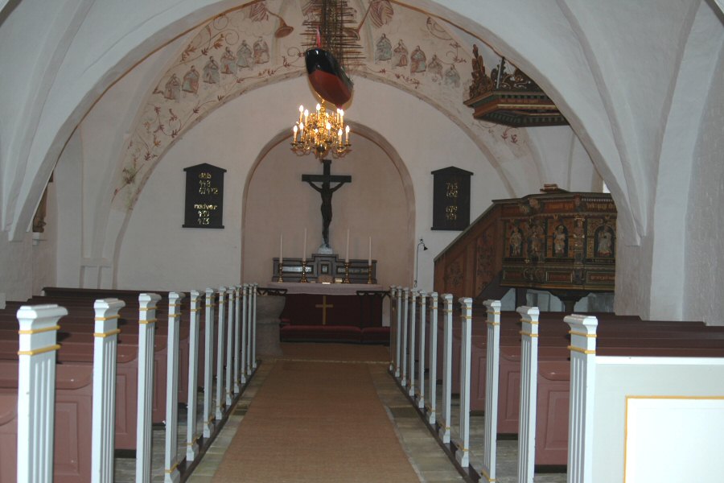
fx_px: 845
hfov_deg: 46.4
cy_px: 242
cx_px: 362
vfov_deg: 31.9
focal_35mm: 42
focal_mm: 28
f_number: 4
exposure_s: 1/60
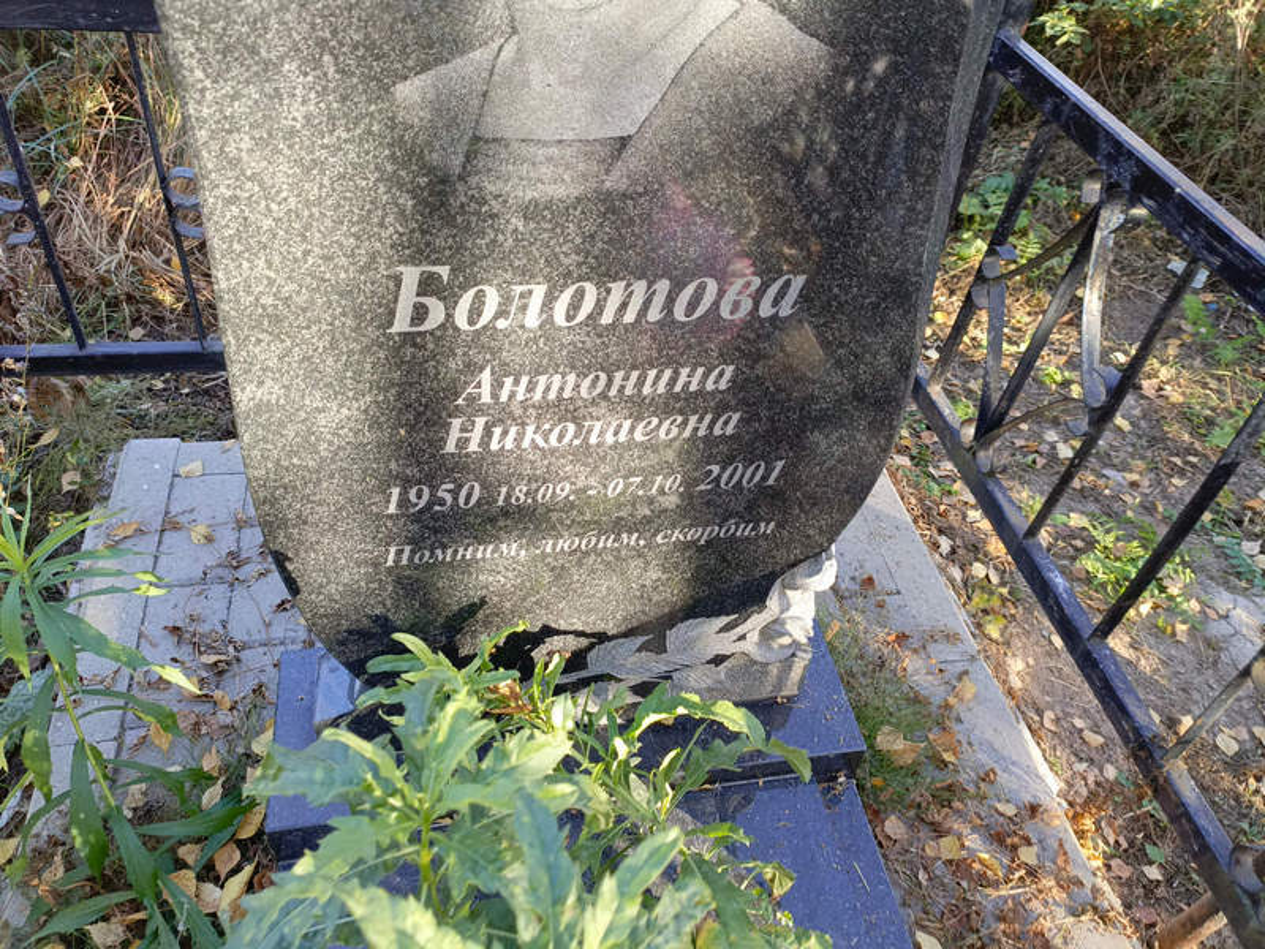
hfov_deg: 69.4
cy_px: 474
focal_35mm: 25
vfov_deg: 54.9
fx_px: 914
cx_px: 632
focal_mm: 4.76
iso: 155
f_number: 1.69
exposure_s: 1/100
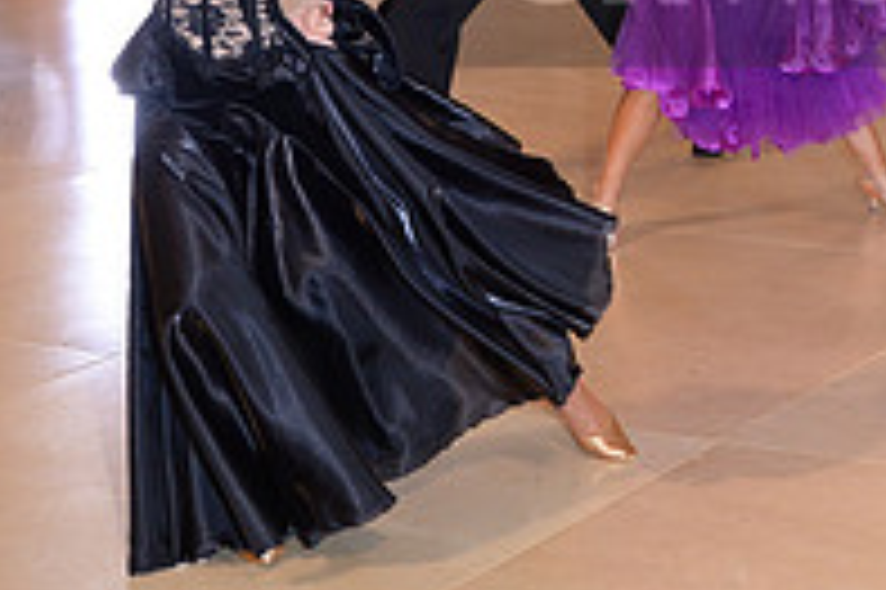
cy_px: -52
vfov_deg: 12.0
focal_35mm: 112
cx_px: 940
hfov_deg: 17.7
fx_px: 2754
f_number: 5.6
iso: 1250
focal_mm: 38
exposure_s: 1/250
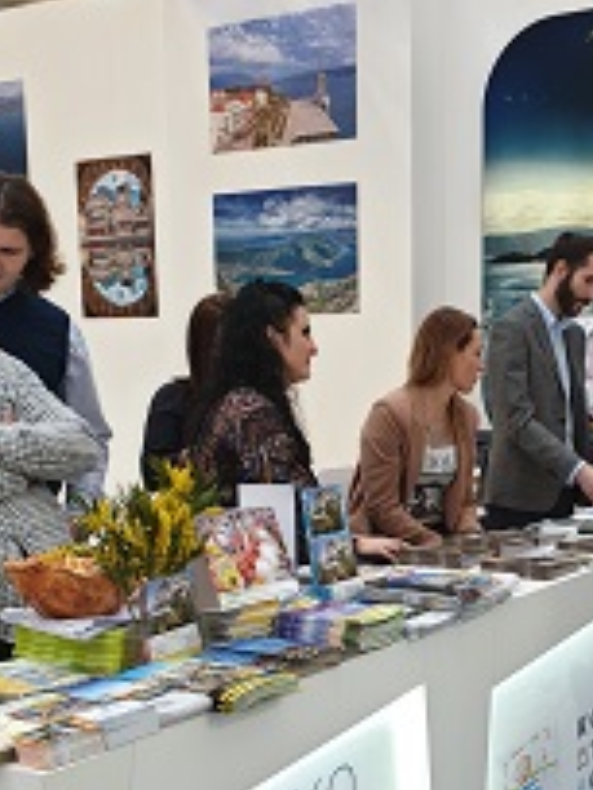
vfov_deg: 36.7
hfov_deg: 28.3
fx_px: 1165
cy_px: 577
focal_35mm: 51
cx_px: 411
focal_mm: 4.3
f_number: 2.4
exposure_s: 1/50
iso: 80
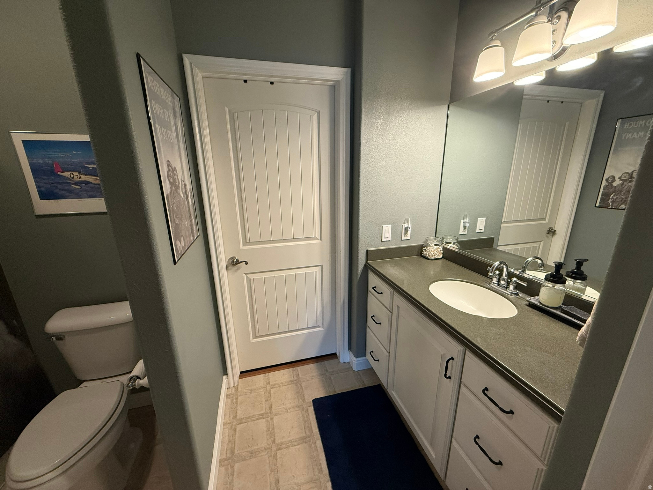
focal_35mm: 14
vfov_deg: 85.7
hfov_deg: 102.1
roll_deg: +0.8
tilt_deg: -14.8
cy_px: 245
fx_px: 264
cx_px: 326
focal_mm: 2.22
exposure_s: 1/60
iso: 250
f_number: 2.2
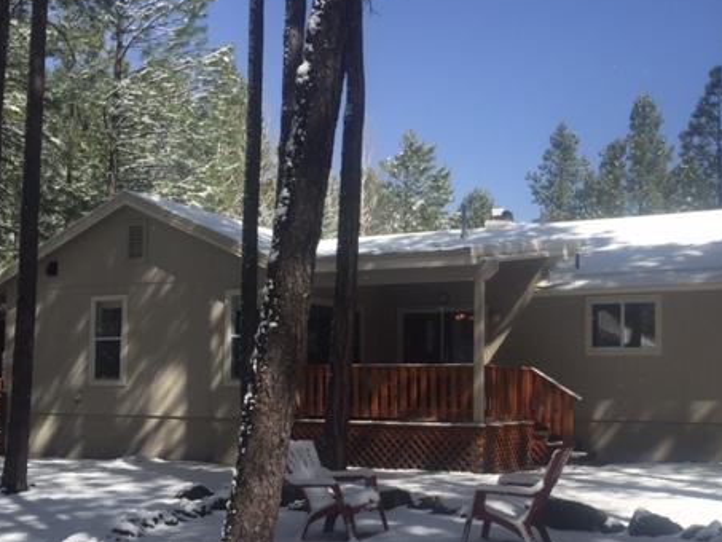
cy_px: 359
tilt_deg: +2.6
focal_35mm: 41
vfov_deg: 34.8
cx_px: 473
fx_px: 855
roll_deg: -1.3
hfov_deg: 45.2
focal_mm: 4.15
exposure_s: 1/1582
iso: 32
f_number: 2.2
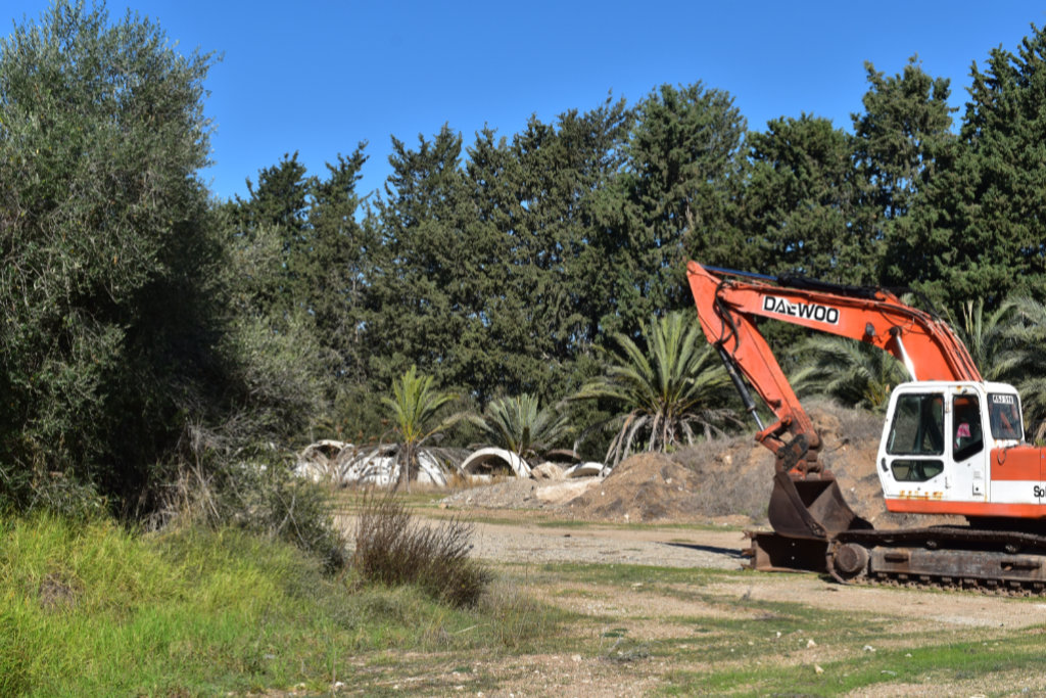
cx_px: 523
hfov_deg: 36.9
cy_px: 349
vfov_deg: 25.1
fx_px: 1569
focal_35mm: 54
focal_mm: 36
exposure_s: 1/500
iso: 200
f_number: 11
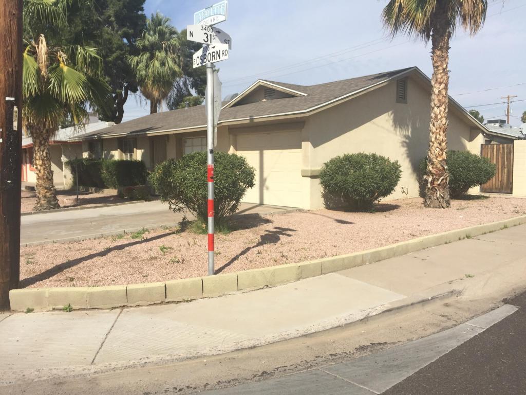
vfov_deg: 48.2
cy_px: 198
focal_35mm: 29
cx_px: 263
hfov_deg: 61.7
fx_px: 441
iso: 32
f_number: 2.2
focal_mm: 4.15
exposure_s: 1/2825
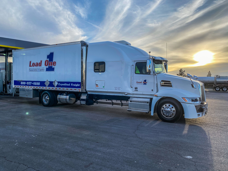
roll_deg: -1.1
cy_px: 86
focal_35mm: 26
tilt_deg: -1.5
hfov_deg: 67.3
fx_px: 171
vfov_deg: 53.1
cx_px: 114
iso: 32
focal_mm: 4.25
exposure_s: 1/1115
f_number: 1.8
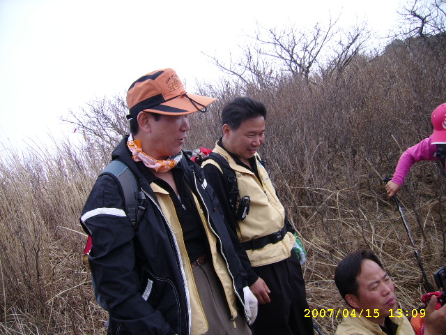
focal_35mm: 35
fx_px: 451
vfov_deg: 40.7
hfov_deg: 52.6
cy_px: 168
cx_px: 223
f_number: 2.8
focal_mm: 5.95
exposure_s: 1/594
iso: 50
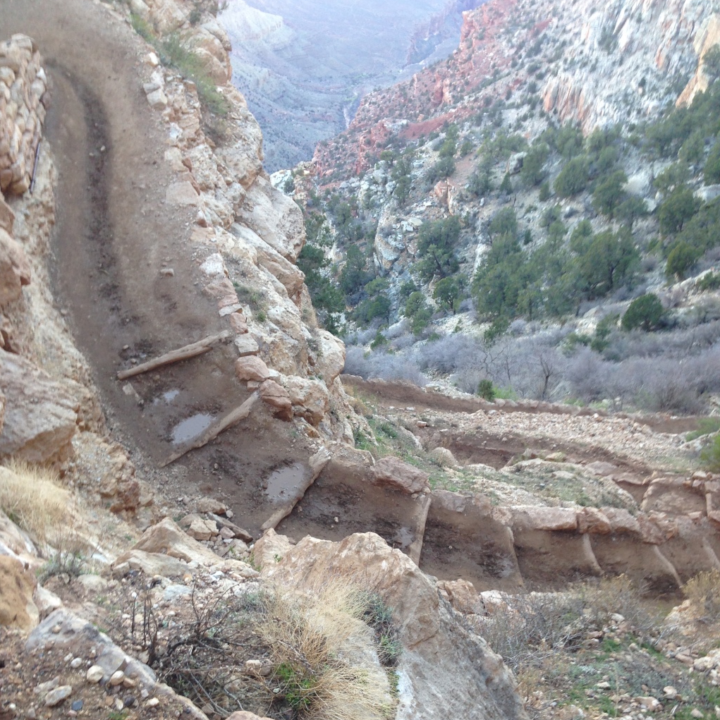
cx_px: 360
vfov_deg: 42.3
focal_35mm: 39
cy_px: 471
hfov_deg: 42.8
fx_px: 918
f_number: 2.4
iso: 50
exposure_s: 1/60
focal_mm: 4.12
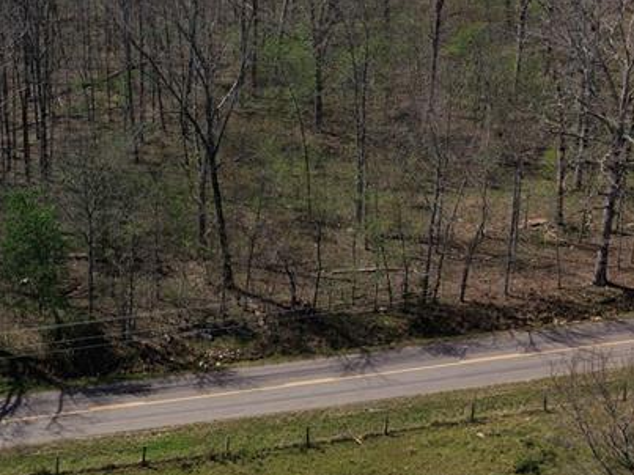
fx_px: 1117
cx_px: 13
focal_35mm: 61
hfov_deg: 29.7
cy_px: 146
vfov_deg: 23.9
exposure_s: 1/160
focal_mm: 8.67
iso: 170
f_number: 1.8
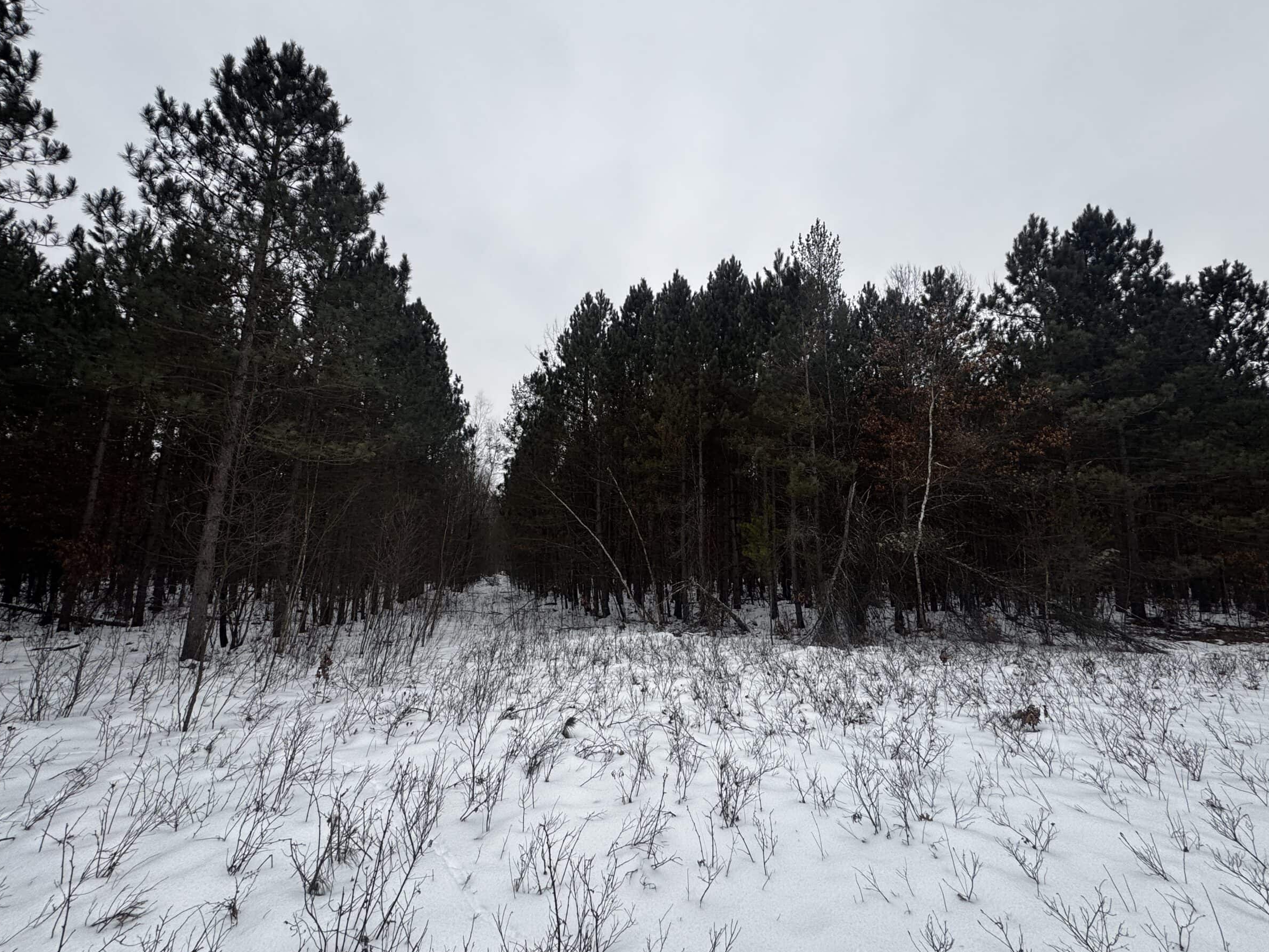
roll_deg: -1.8
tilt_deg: +13.7
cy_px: 466
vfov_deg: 81.7
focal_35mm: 15
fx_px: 550
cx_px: 647
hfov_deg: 98.2
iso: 40
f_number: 2.2
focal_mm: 2.22
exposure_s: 1/226
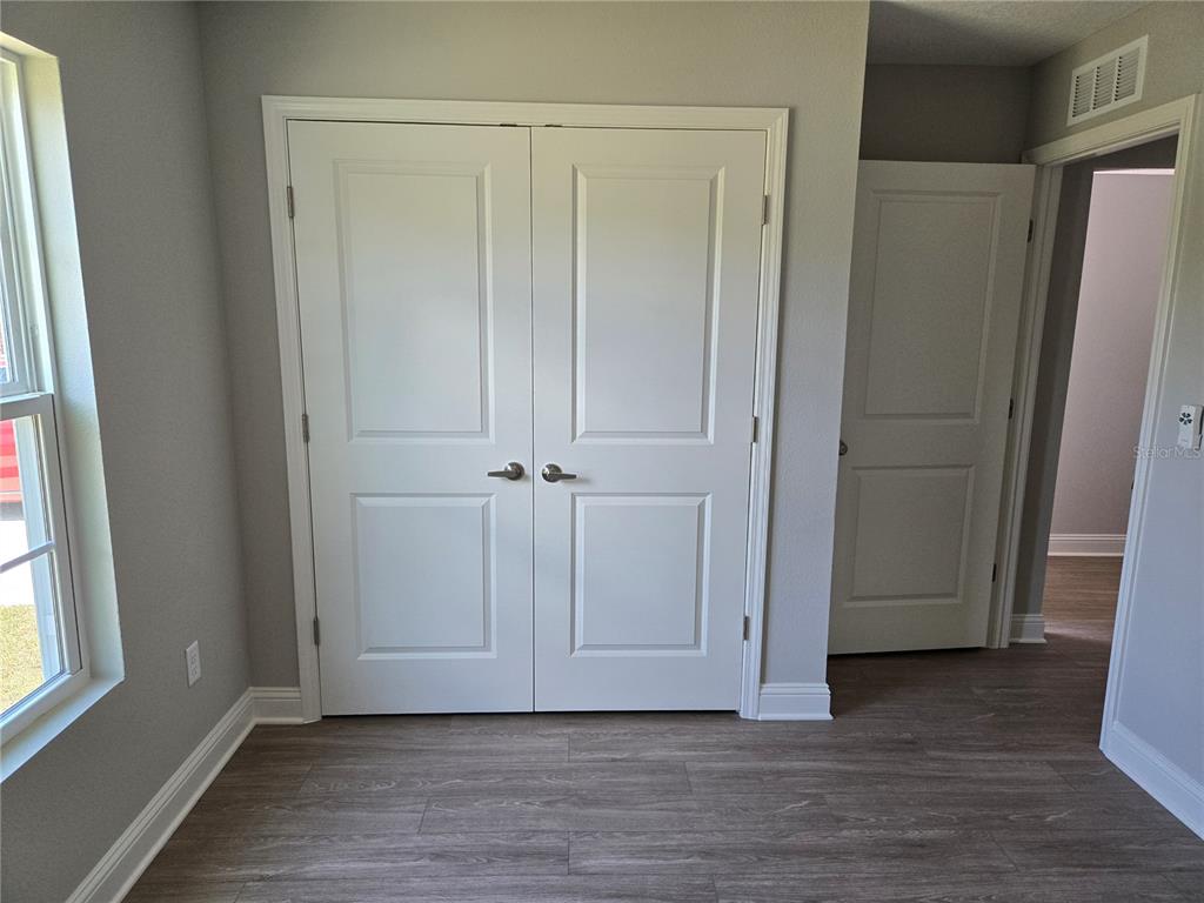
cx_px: 602
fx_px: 800
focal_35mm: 23
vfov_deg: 58.9
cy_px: 452
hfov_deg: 73.9
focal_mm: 5.4
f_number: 1.8
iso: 160
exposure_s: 1/180
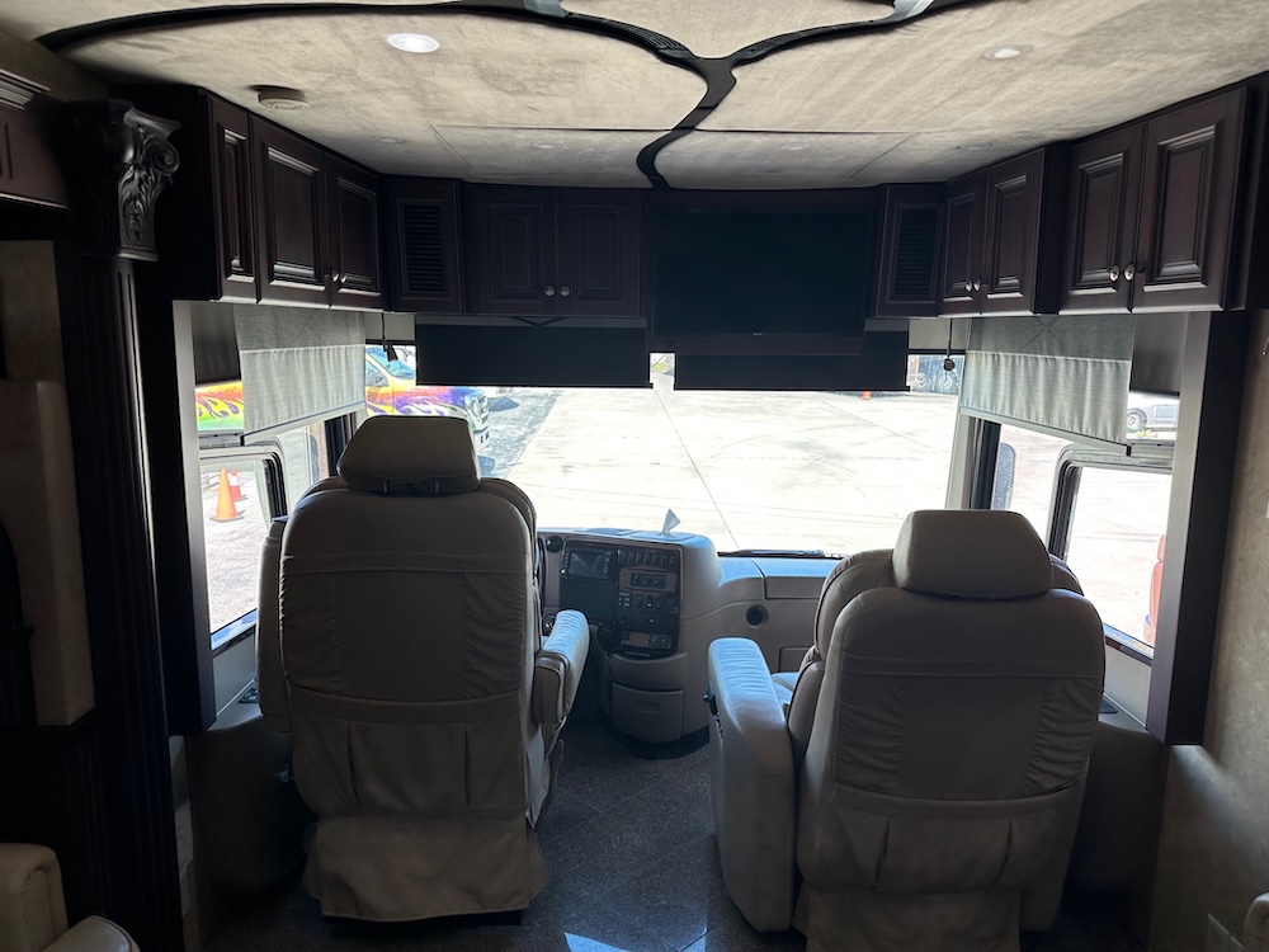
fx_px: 880
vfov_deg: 56.8
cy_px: 476
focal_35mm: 24
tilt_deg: -9.2
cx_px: 634
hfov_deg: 71.6
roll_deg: -0.1
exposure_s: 1/383
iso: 80
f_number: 1.78
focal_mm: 6.86
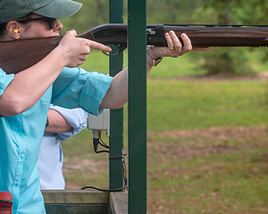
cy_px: 74
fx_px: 1515
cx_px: 153
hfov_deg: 10.1
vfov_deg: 8.1
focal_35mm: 191
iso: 800
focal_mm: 100
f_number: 8
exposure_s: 1/250
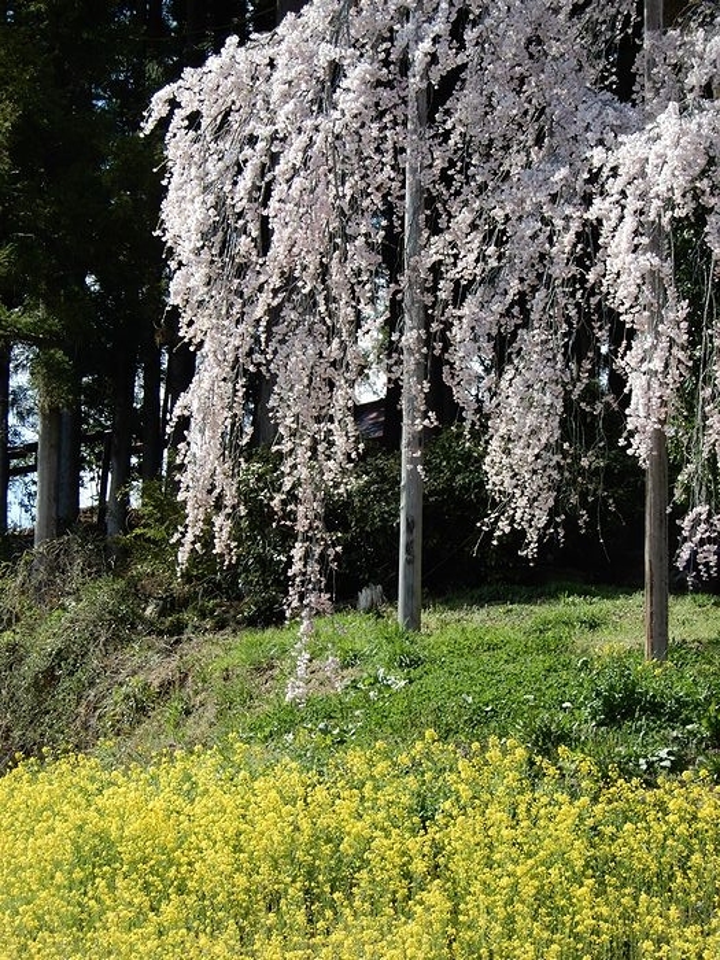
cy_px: 480
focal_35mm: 105
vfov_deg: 18.7
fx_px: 2912
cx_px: 360
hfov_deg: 14.1
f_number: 5
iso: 80
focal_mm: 18.7
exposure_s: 1/250
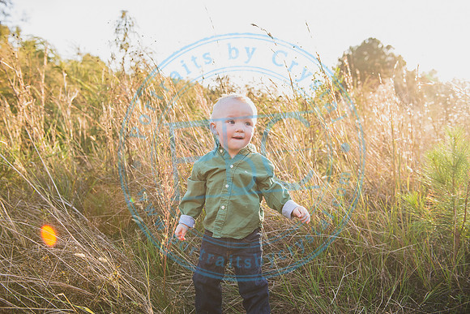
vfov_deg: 37.9
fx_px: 457
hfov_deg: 54.4
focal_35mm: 35
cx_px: 235
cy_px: 157
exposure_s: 1/200
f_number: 4
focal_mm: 35
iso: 200
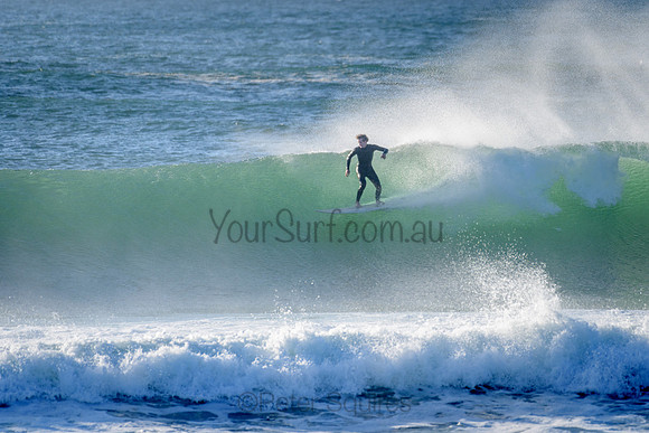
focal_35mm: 648
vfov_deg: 2.1
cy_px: 152
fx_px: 11692
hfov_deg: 3.2
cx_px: 406
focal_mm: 500
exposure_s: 1/1250
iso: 160
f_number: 5.6
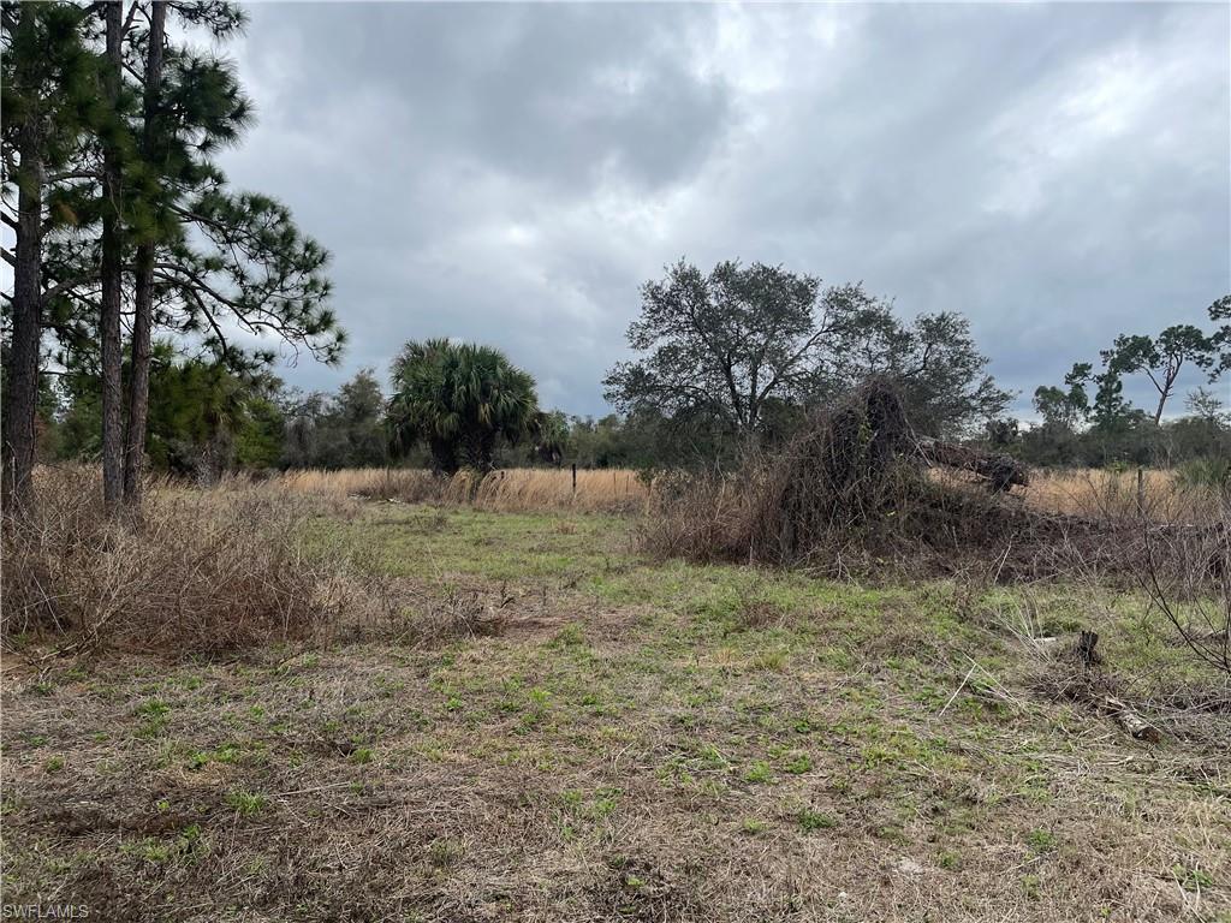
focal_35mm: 26
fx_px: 925
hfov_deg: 67.3
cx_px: 616
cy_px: 462
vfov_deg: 53.1
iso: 32
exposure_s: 1/3344
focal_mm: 5.1
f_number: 1.6
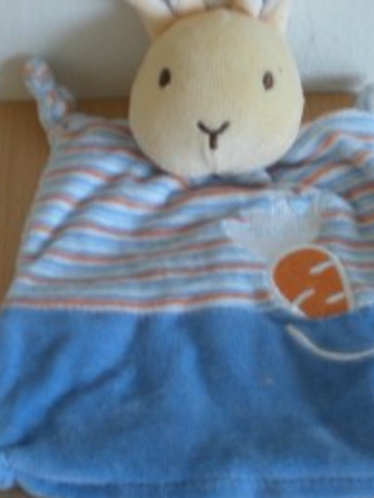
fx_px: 1095
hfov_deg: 19.4
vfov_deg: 25.6
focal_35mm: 76
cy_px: 190
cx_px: 224
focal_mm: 6.3
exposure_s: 1/11
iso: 64
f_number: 3.1
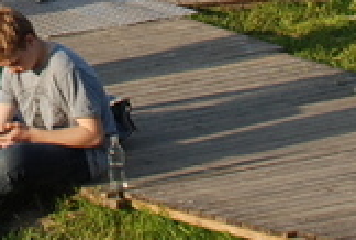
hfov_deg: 12.0
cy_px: -252
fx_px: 1587
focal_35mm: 160
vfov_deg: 8.2
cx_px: -237
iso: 320
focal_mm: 24
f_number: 9
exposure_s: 1/320
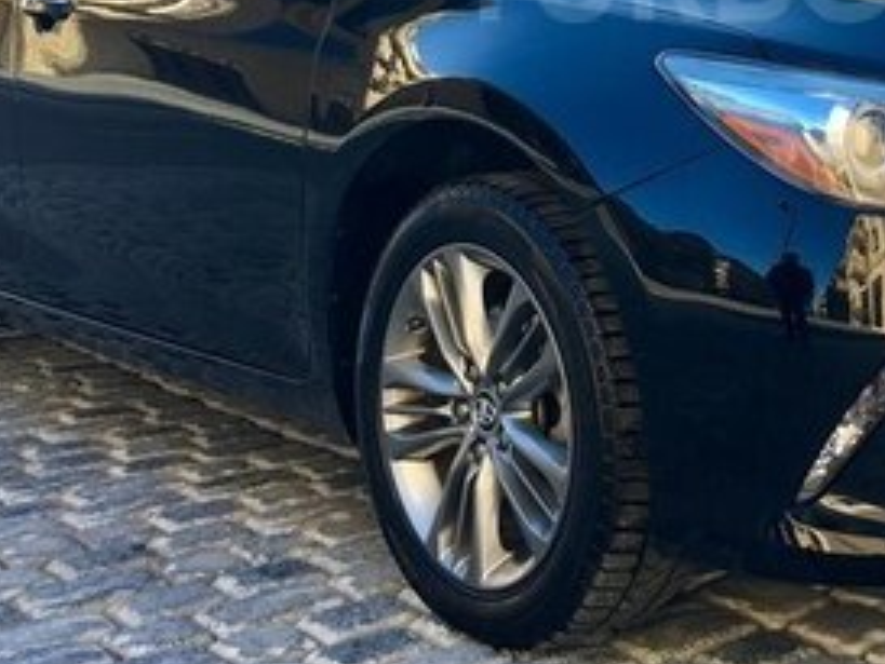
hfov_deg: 26.9
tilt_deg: -1.4
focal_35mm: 70
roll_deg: +0.4
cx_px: 785
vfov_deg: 20.3
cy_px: -28
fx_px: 1790
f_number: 2.2
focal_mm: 4.15
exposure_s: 1/204
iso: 25
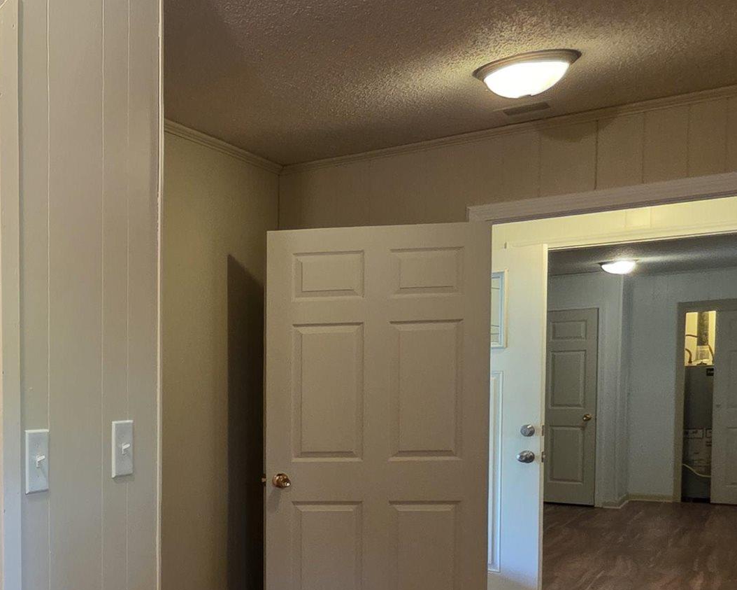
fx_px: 807
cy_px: 437
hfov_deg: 36.3
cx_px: -173
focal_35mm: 37
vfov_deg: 39.1
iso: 200
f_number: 1.9
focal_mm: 2.2
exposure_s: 1/60
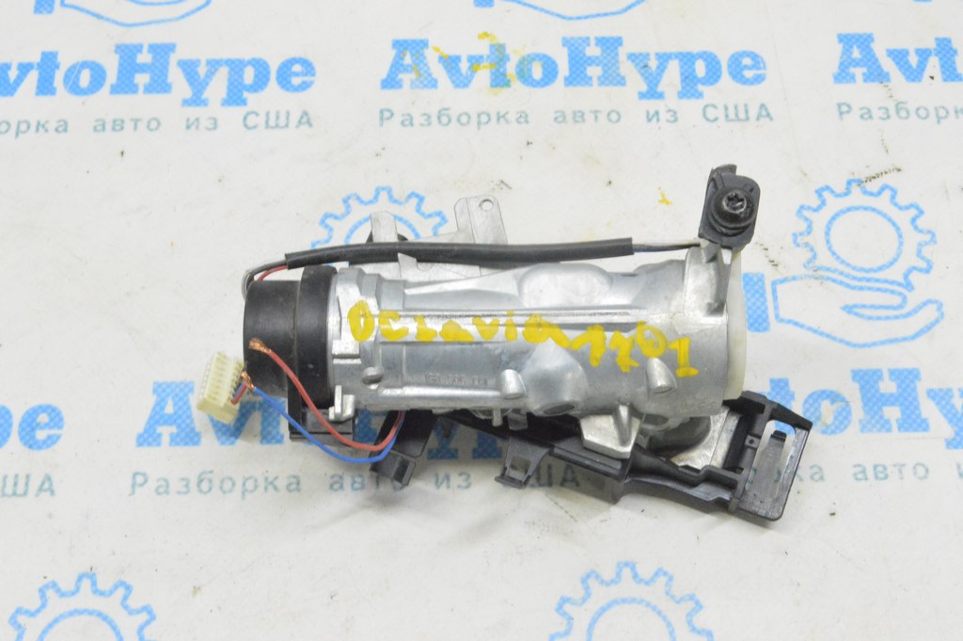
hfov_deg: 37.9
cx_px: 482
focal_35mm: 52
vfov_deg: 25.7
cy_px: 320
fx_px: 1403
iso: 6400
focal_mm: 35
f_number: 20
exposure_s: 1/15
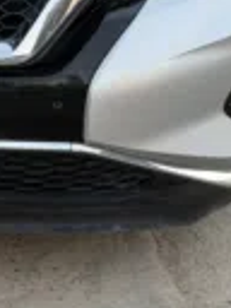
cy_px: -123
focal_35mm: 150
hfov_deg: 9.7
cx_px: -67
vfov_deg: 12.6
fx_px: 1335
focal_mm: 6.76
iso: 100
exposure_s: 1/50
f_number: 1.78
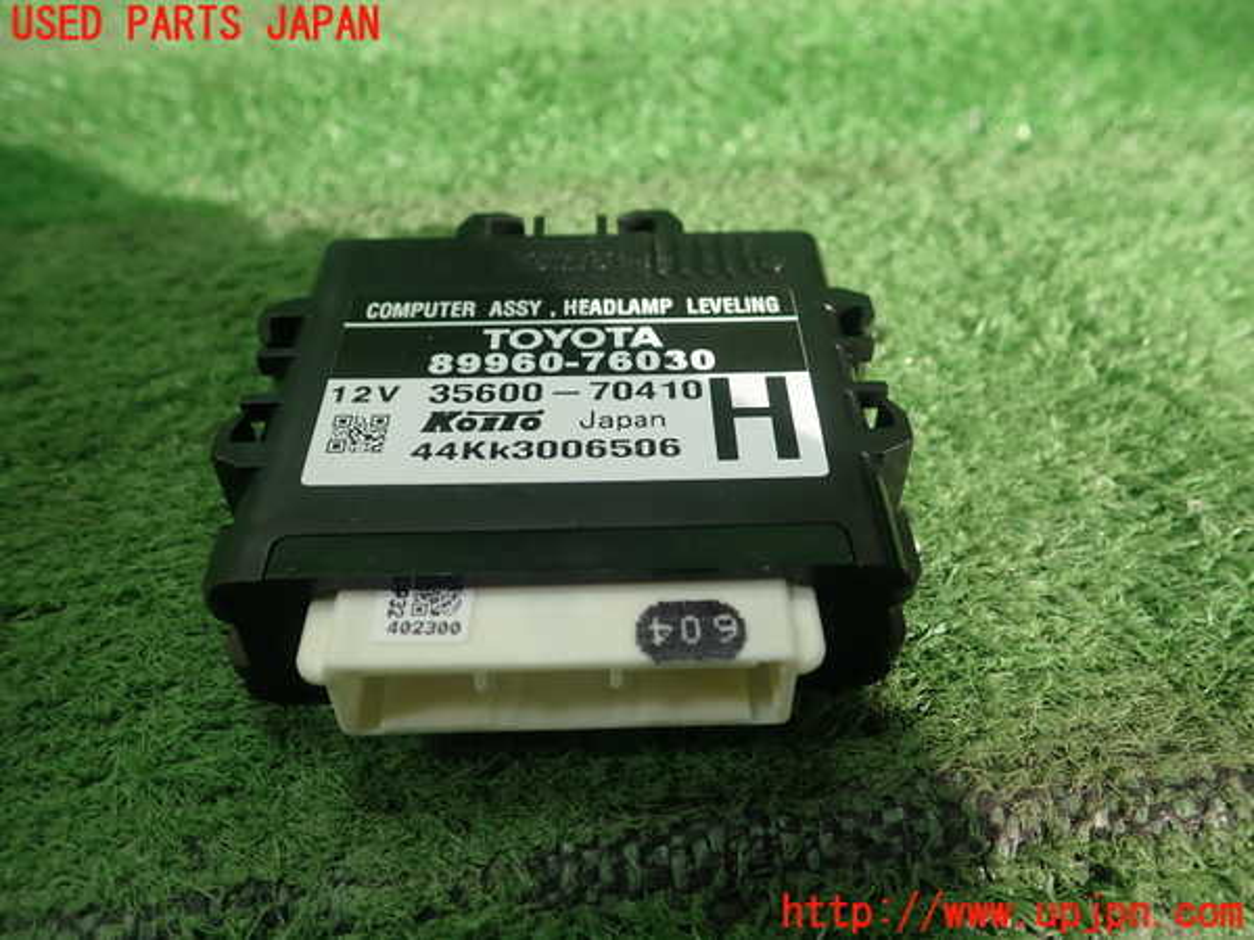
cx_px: 627
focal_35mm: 30
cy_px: 470
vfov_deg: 46.8
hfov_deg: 60.0
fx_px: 1087
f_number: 2.3
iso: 100
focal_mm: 5.5
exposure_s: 1/125
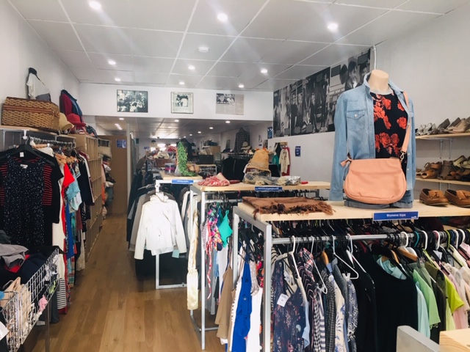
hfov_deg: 61.7
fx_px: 394
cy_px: 176
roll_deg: -0.4
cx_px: 235
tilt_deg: -4.8
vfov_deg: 48.2
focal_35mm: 29
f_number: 2.2
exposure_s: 1/33
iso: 40
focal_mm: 4.15
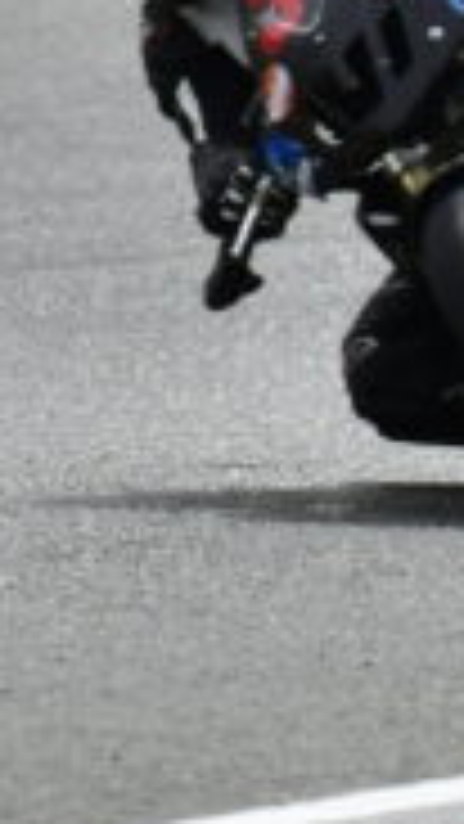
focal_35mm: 1318
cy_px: -266
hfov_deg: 0.9
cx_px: 1604
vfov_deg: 1.6
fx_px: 28815
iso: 800
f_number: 10
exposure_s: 1/1250
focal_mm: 200
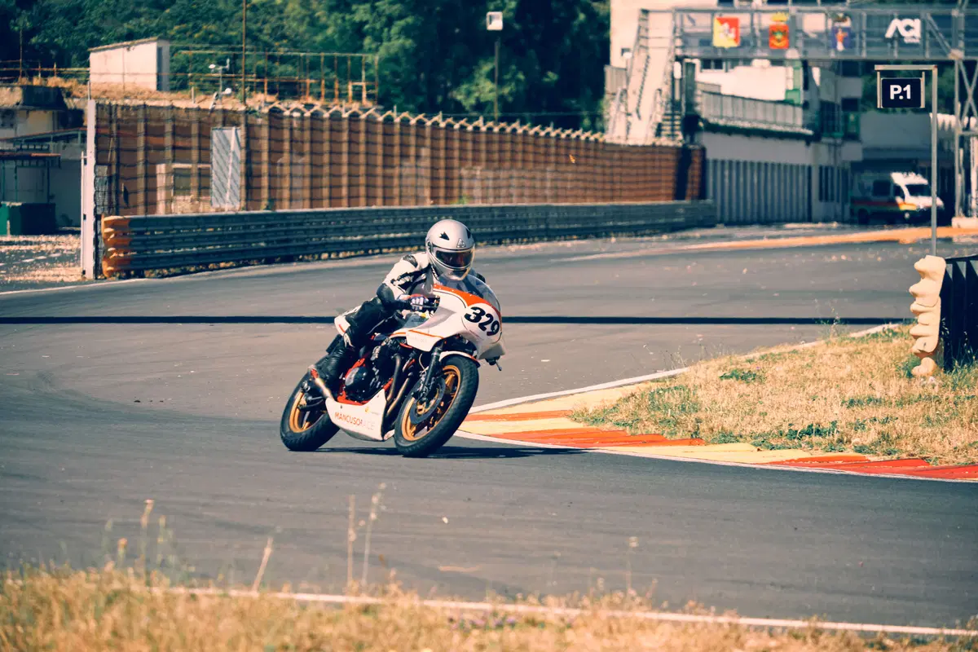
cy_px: 326
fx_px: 8149
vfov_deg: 4.6
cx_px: 489
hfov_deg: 6.9
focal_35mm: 300
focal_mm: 200
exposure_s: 1/1000
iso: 200
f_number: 5.6
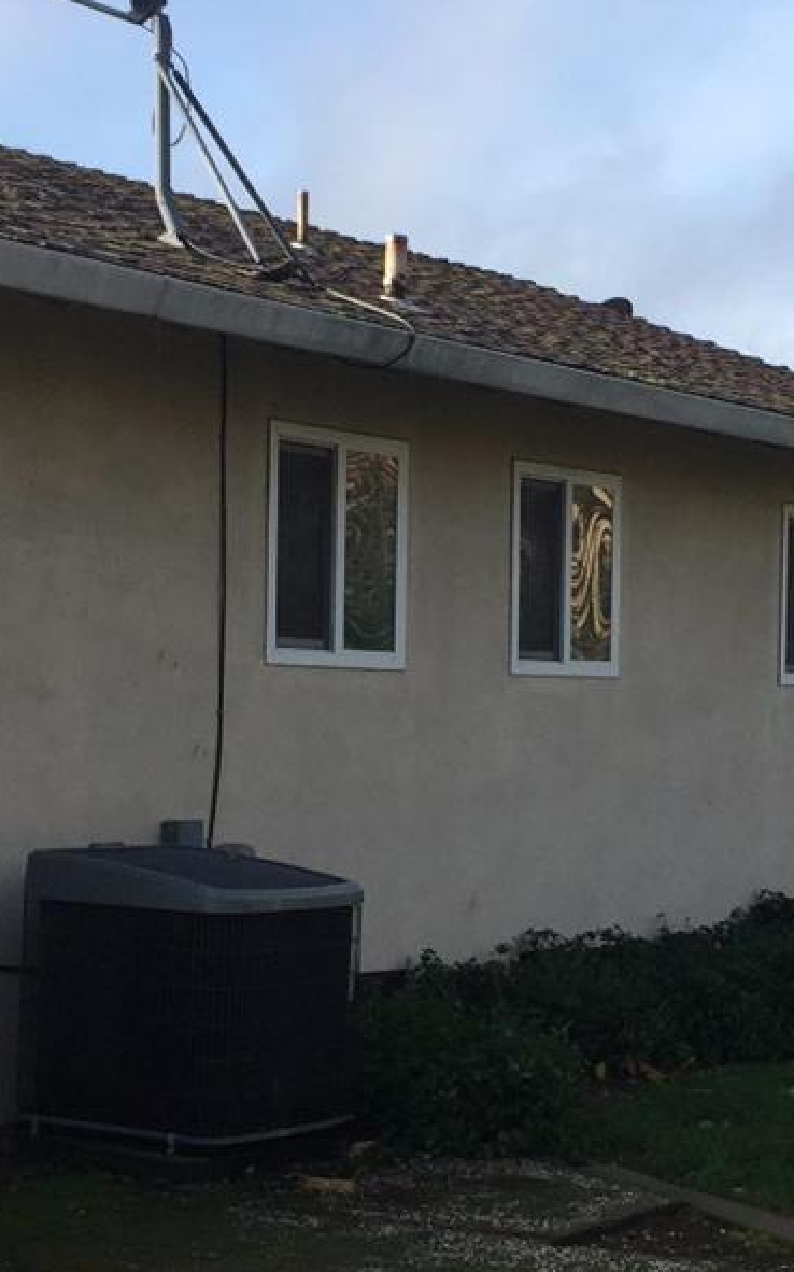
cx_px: 583
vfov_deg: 26.4
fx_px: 2703
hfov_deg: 16.6
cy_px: 783
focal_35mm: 78
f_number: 2.2
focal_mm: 4.15
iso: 32
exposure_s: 1/1364
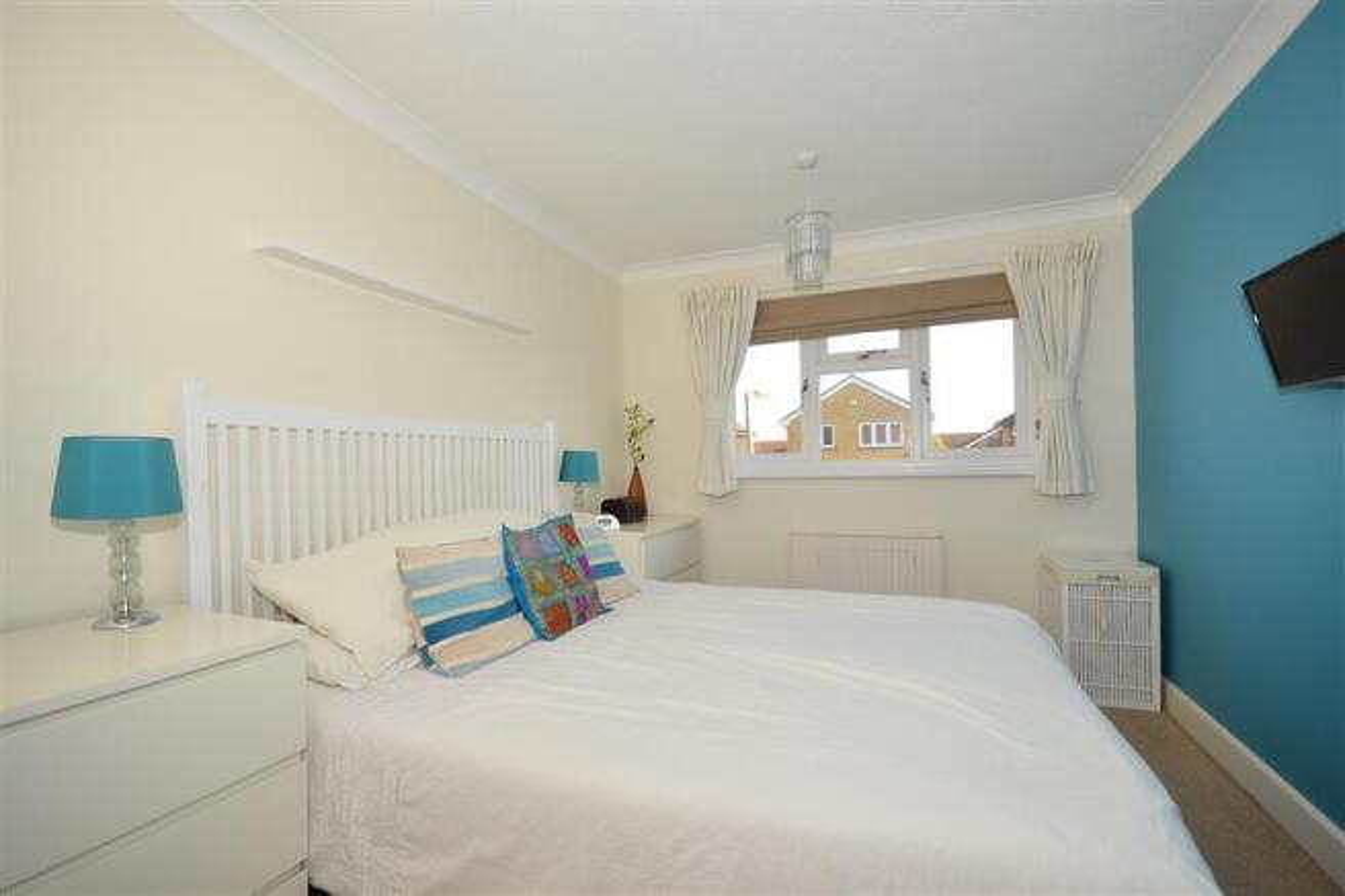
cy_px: 448
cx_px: 672
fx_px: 560
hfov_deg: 100.4
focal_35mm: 15
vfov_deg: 77.3
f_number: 6.3
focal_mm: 10
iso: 400
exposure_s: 1/160
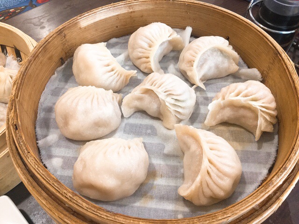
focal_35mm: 31
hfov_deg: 58.4
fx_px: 268
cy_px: 112
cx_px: 150
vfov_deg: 45.4
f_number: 2.4
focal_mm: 3.3
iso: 100
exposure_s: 1/30
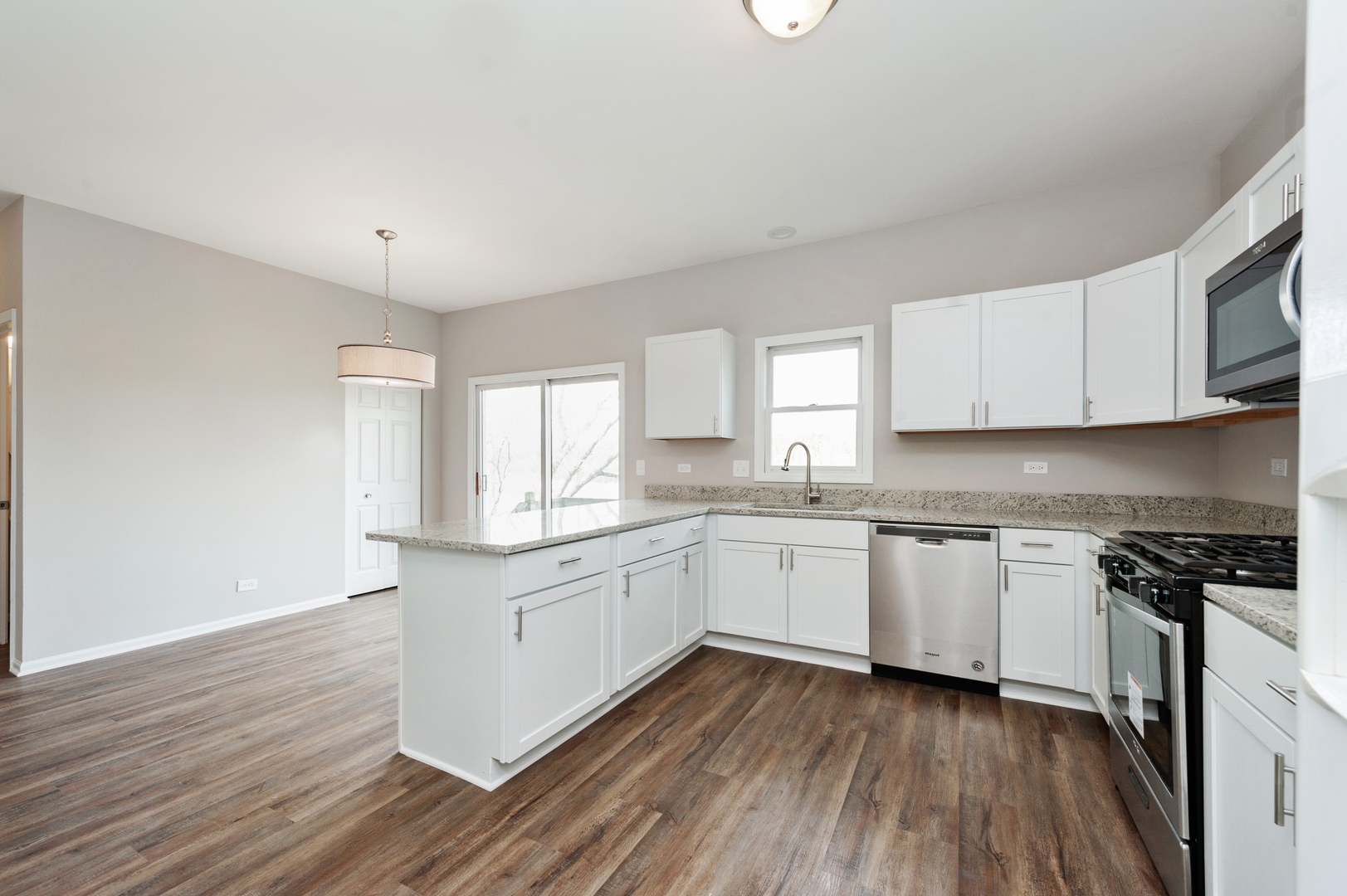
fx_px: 523
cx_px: 674
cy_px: 448
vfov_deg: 81.1
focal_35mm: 14
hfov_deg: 104.3
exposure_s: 1/20
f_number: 8
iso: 200
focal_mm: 14
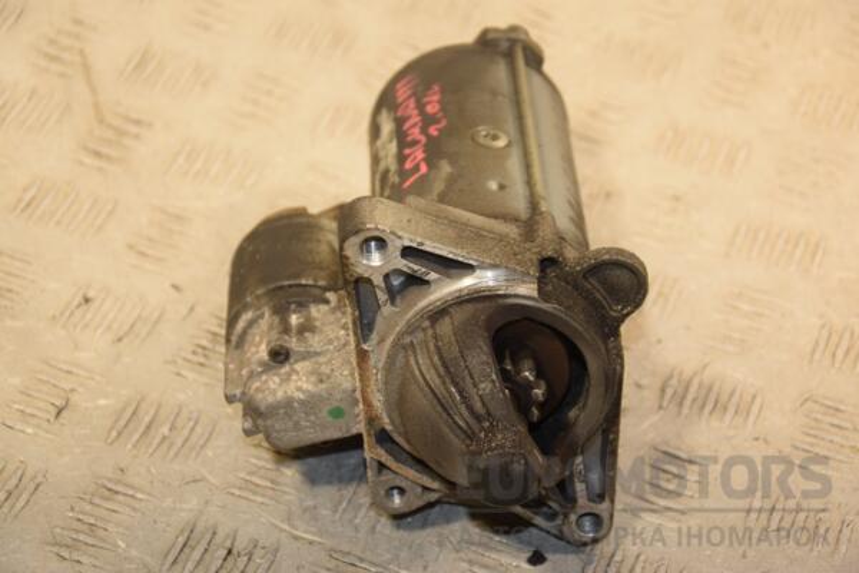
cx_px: 430
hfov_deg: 21.9
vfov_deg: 14.7
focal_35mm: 93
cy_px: 286
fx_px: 2219
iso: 800
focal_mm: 62
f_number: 5.3
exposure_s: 1/200
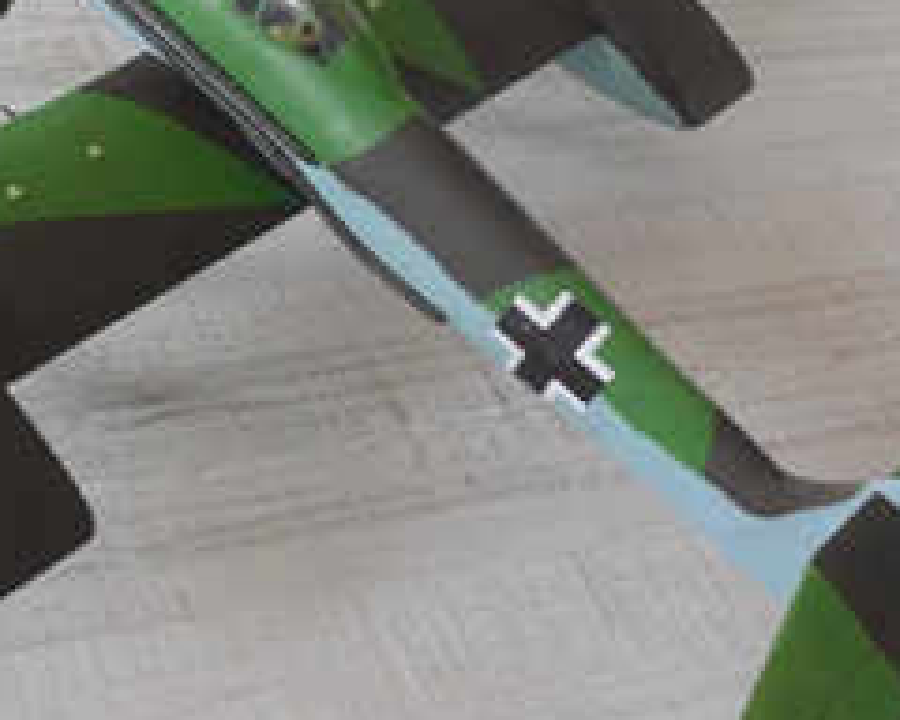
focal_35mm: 65
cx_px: 75
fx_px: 1731
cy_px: 341
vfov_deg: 23.5
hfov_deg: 28.0
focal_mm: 4.5
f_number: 3.1
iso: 400
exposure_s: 1/10
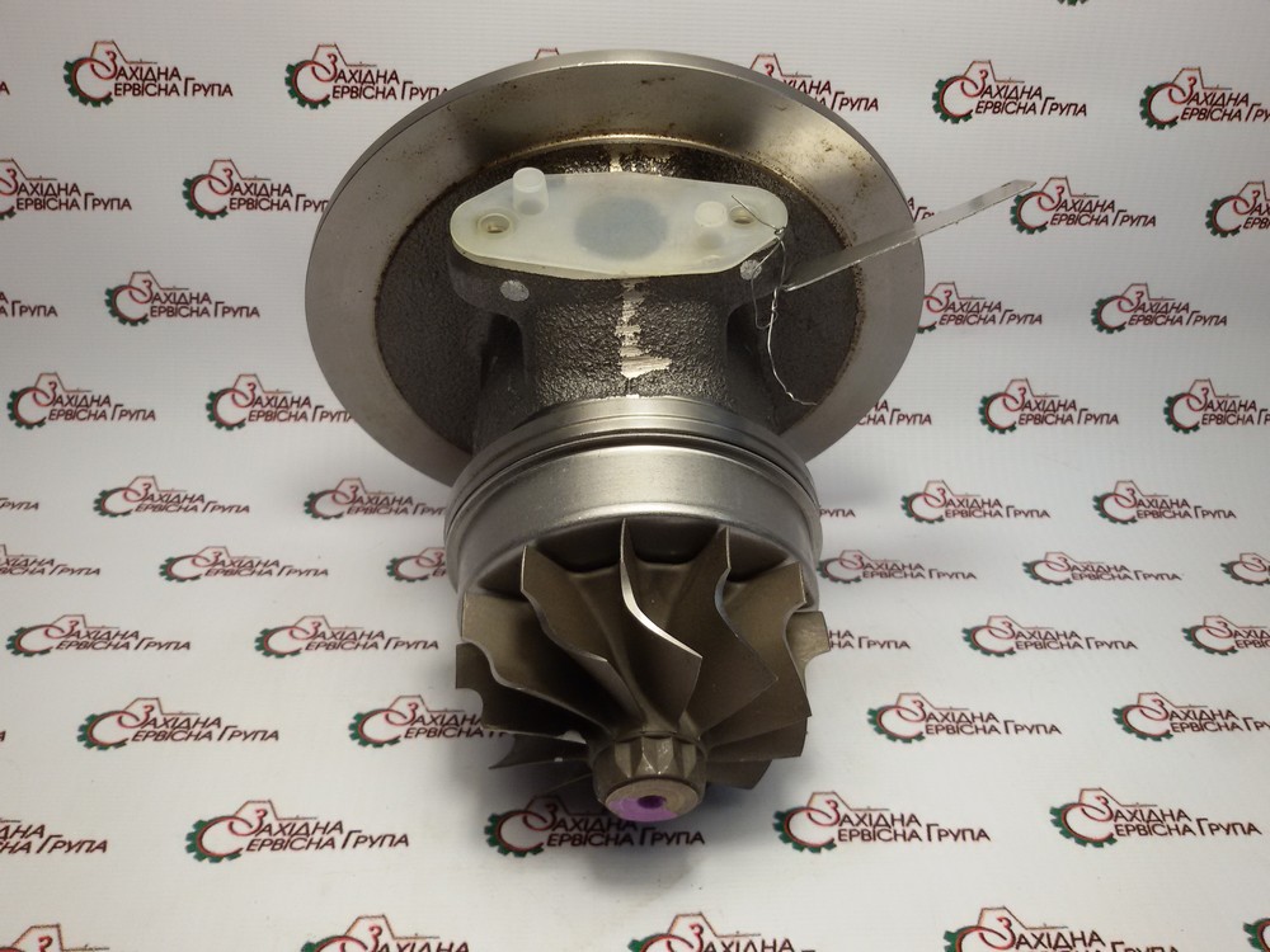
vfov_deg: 45.4
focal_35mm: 31
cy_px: 476
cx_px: 635
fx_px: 1137
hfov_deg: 58.4
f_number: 2.4
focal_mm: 2.93
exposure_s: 1/100
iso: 50
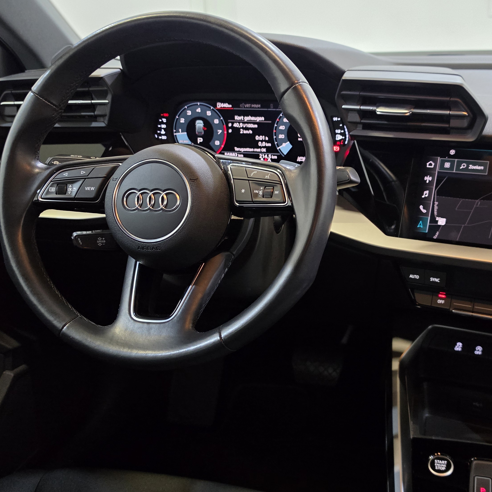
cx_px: 310
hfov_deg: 44.5
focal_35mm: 37
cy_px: 229
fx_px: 595
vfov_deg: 44.9
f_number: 1.4
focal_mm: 6.5
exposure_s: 1/100
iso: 400
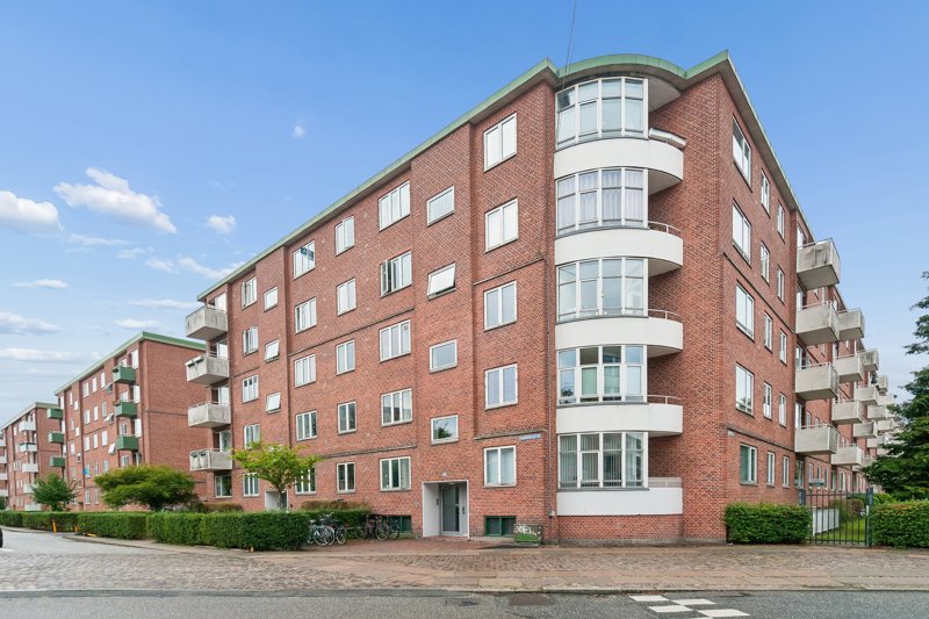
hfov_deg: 90.0
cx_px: 464
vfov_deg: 67.4
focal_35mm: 18
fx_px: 464
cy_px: 310
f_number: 10
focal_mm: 12
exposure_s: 1/400
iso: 400
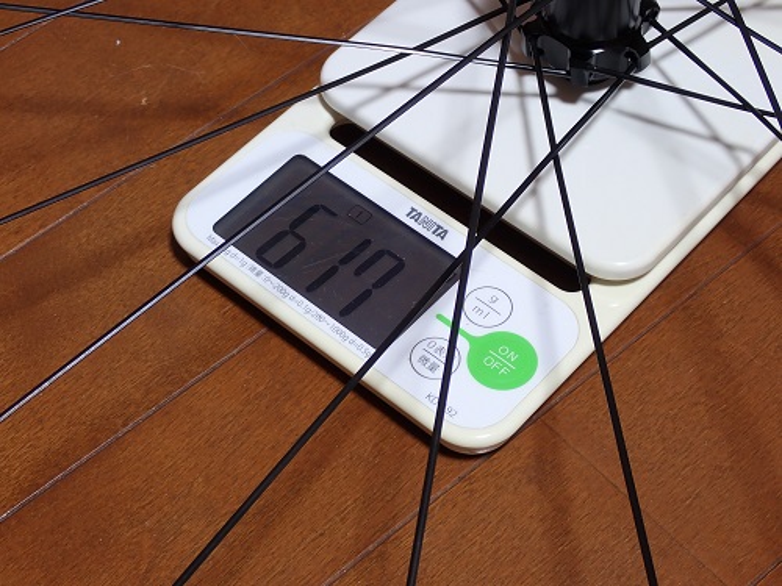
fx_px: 1604
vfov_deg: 20.7
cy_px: 293
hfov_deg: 27.4
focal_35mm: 71
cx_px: 391
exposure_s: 1/2.5
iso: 100
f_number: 5.6
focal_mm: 12.73
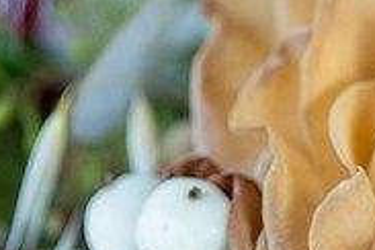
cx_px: 523
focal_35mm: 333
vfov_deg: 4.1
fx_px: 3468
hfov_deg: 6.1
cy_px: 280
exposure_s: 1/320
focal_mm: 105
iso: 1600
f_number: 5.6
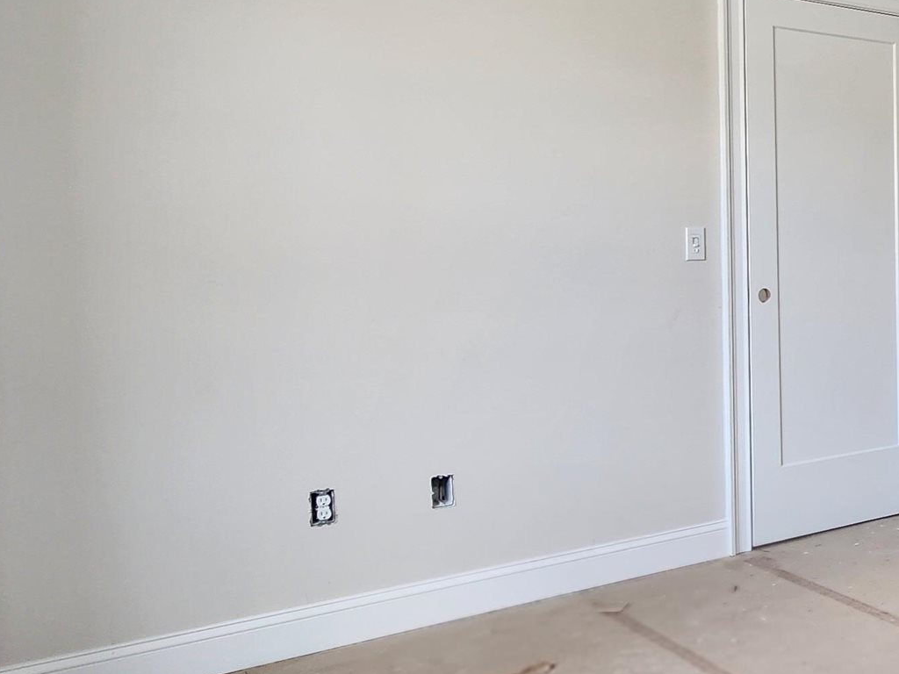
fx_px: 1013
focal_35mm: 39
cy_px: 284
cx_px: 1045
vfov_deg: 36.7
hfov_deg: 37.7
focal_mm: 2.2
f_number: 2.2
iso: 80
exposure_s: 1/60.2
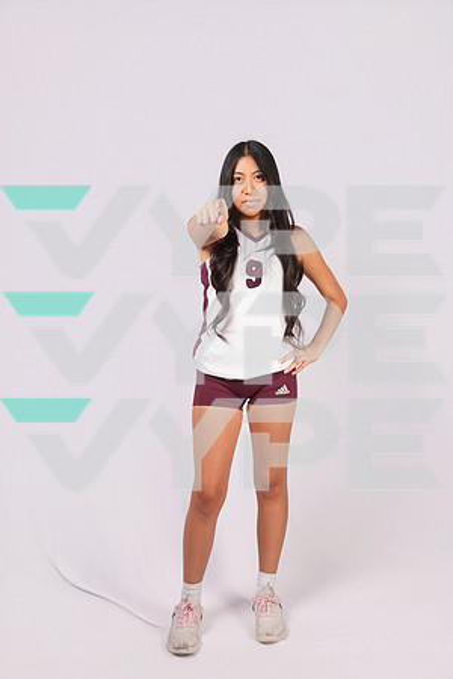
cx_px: 226
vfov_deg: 54.4
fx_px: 661
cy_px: 340
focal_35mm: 35
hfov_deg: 37.9
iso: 160
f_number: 5.6
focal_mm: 35
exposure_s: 1/125
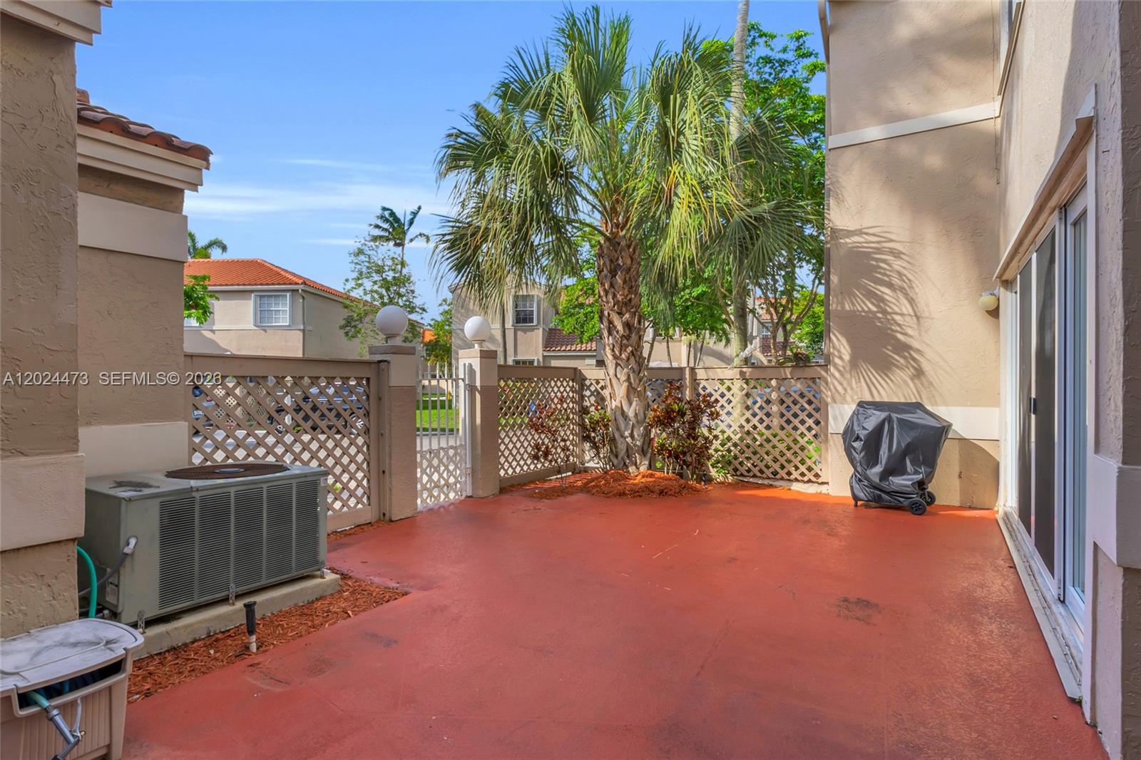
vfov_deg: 67.4
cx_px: 570
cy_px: 380
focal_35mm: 18
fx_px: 570
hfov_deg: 90.0
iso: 100
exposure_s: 1/50
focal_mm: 12
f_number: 11
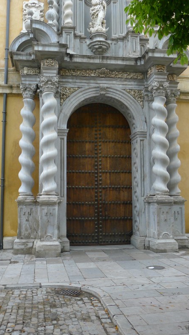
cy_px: 167
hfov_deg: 34.5
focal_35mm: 34
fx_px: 303
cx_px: 76
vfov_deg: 58.0
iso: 200
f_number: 2.2
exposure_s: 1/60
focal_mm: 6.8
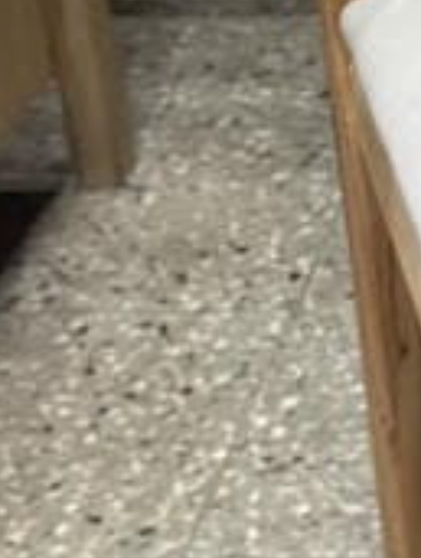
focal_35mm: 140
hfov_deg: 9.9
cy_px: 104
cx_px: 816
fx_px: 2262
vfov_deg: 14.0
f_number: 1.78
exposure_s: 1/50
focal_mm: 6.76
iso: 320
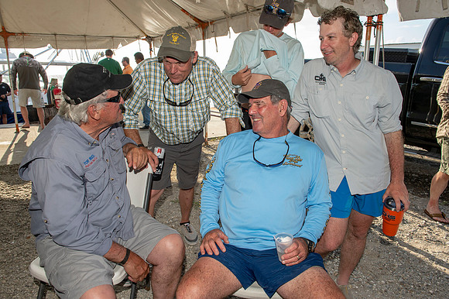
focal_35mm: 24
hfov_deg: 73.8
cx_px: 224
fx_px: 299
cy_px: 150
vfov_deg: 53.1
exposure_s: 1/100
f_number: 8
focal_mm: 24
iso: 125
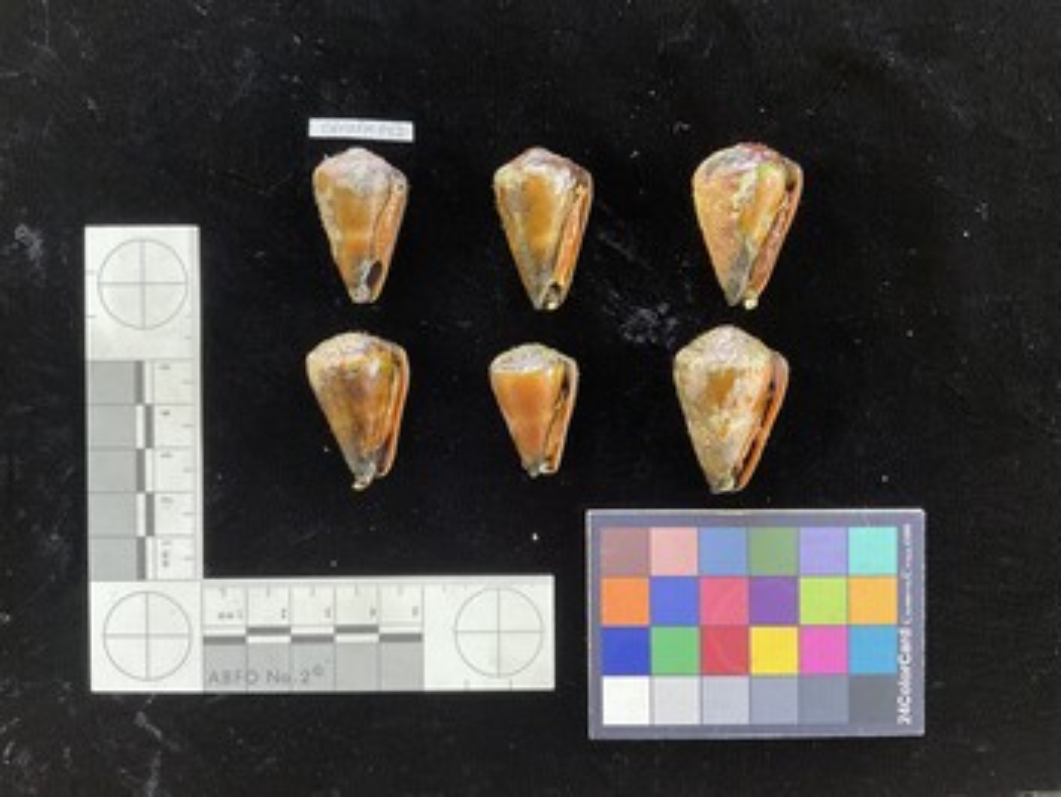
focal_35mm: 29
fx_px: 889
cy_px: 398
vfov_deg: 48.3
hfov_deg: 61.6
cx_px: 530
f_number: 1.8
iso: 160
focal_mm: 3
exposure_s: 1/50
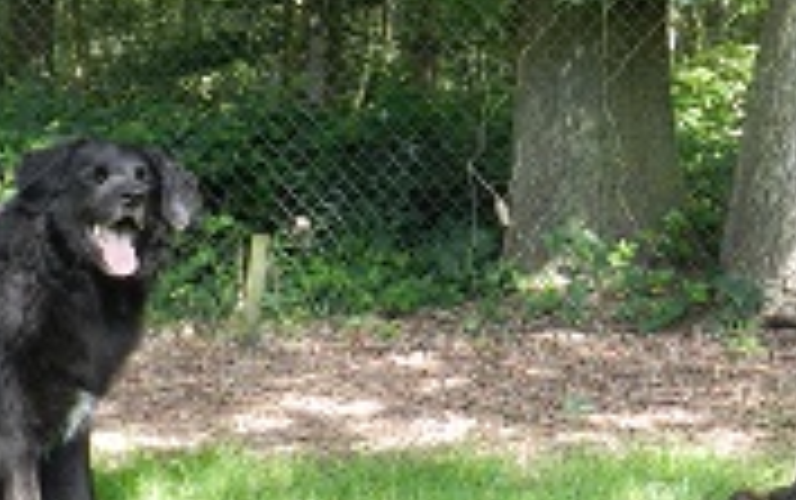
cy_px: 185
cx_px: 418
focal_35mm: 67
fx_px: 1455
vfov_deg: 19.4
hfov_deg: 30.6
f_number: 3.6
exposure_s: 1/100
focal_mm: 5
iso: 160
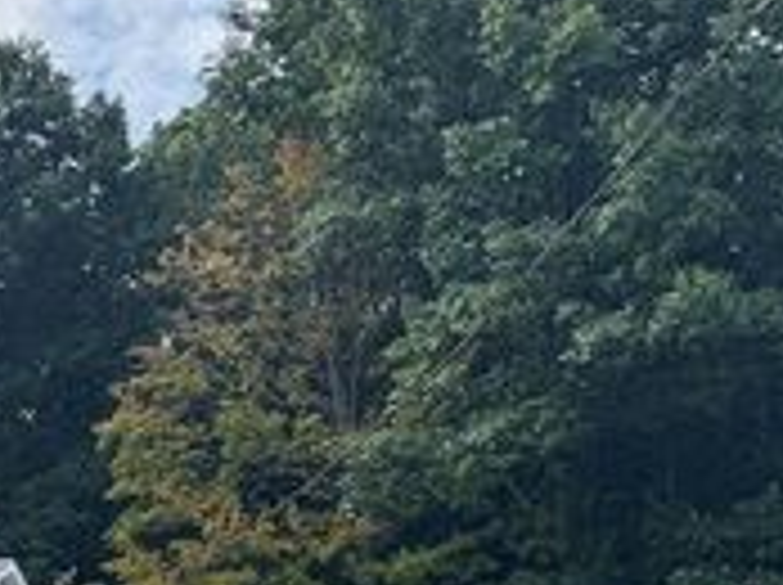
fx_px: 1559
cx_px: -274
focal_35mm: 69
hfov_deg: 24.2
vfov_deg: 20.4
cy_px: 628
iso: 80
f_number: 1.78
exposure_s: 1/1339
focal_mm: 6.76
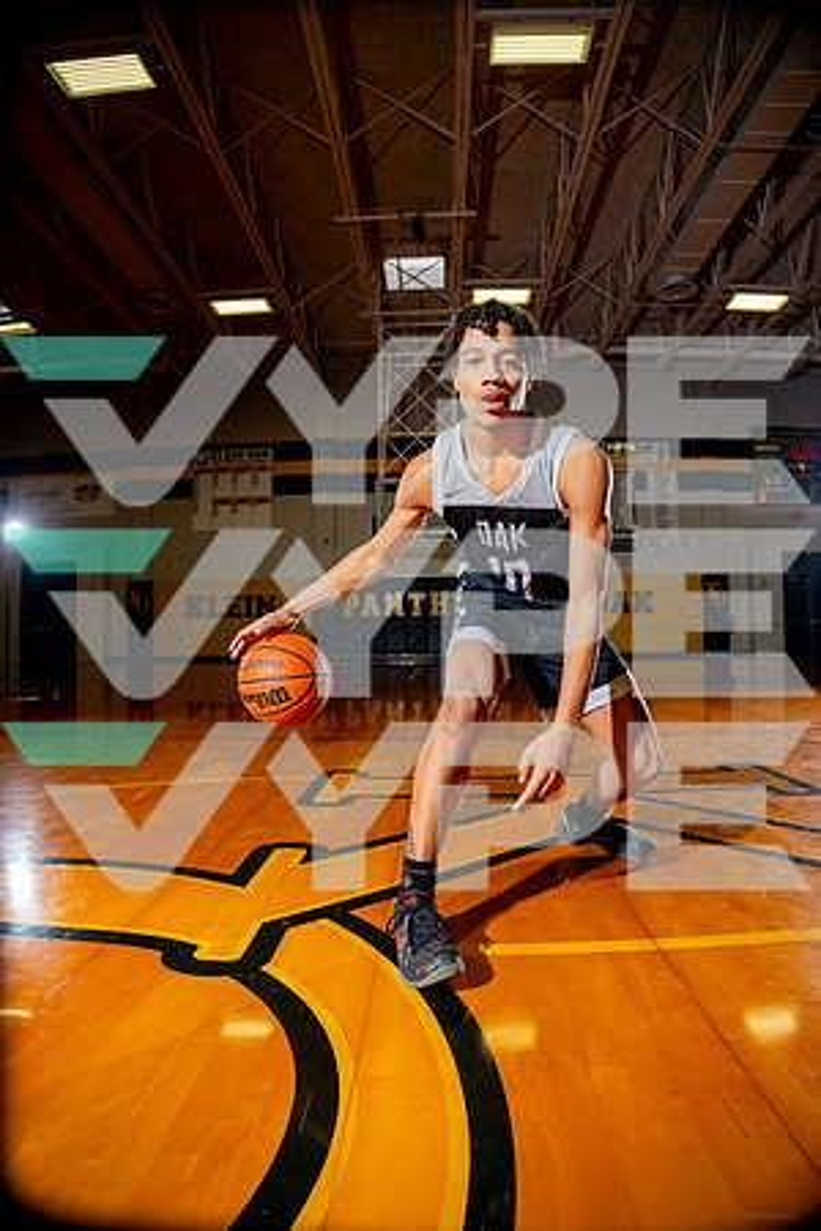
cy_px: 616
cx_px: 410
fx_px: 684
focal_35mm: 20
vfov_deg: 84.0
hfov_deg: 61.9
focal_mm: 20
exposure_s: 1/200
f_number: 4
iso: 100
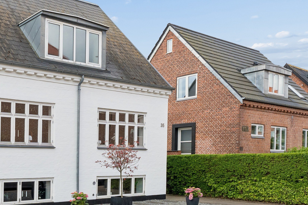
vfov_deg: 33.1
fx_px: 342
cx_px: 35
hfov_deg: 44.4
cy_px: 69
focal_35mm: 40
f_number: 11
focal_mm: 22
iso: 800
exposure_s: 1/640
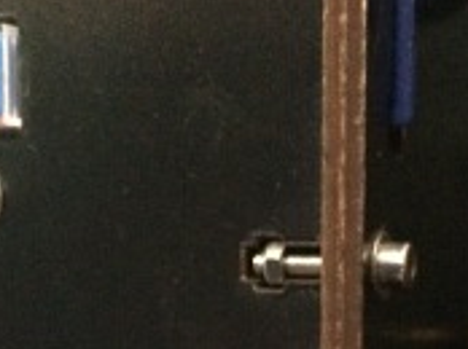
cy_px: 419
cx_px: 311
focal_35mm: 89
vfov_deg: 15.9
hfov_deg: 22.0
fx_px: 1202
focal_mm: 4.15
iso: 1600
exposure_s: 1/15
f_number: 2.2
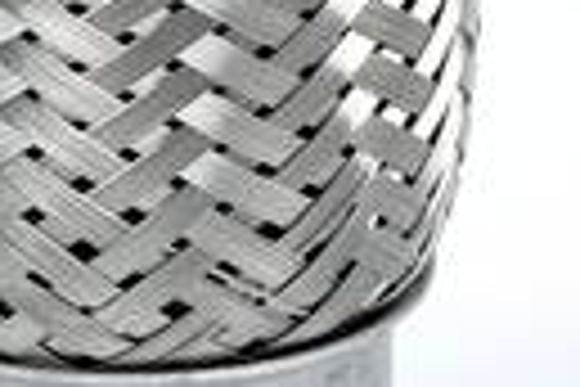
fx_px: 14692
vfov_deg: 1.5
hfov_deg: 2.3
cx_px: 99
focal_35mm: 912
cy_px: -436
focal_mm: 98
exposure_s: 1/200
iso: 200
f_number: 11
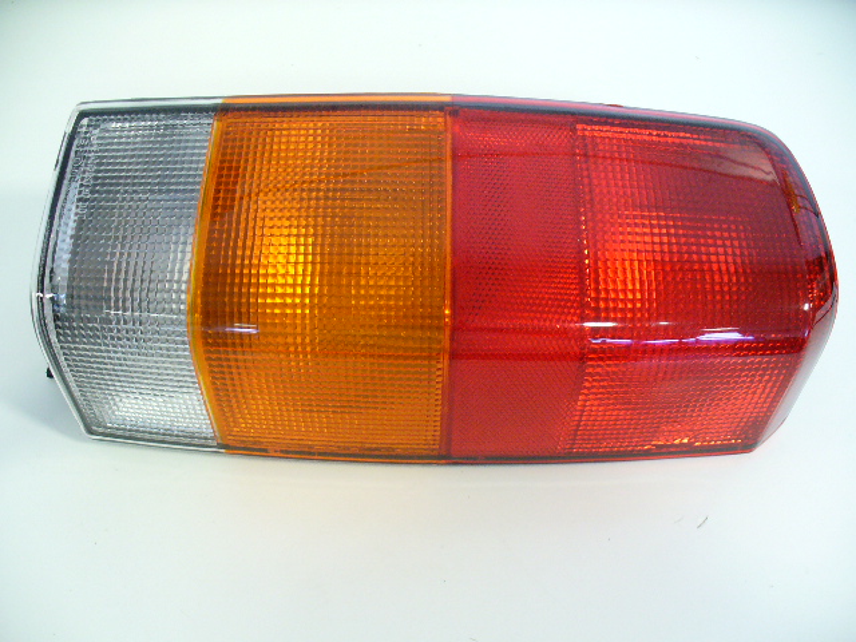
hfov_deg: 50.1
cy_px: 321
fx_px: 915
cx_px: 428
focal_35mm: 37
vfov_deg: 38.7
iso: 200
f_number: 2.8
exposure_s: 1/10
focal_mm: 6.1
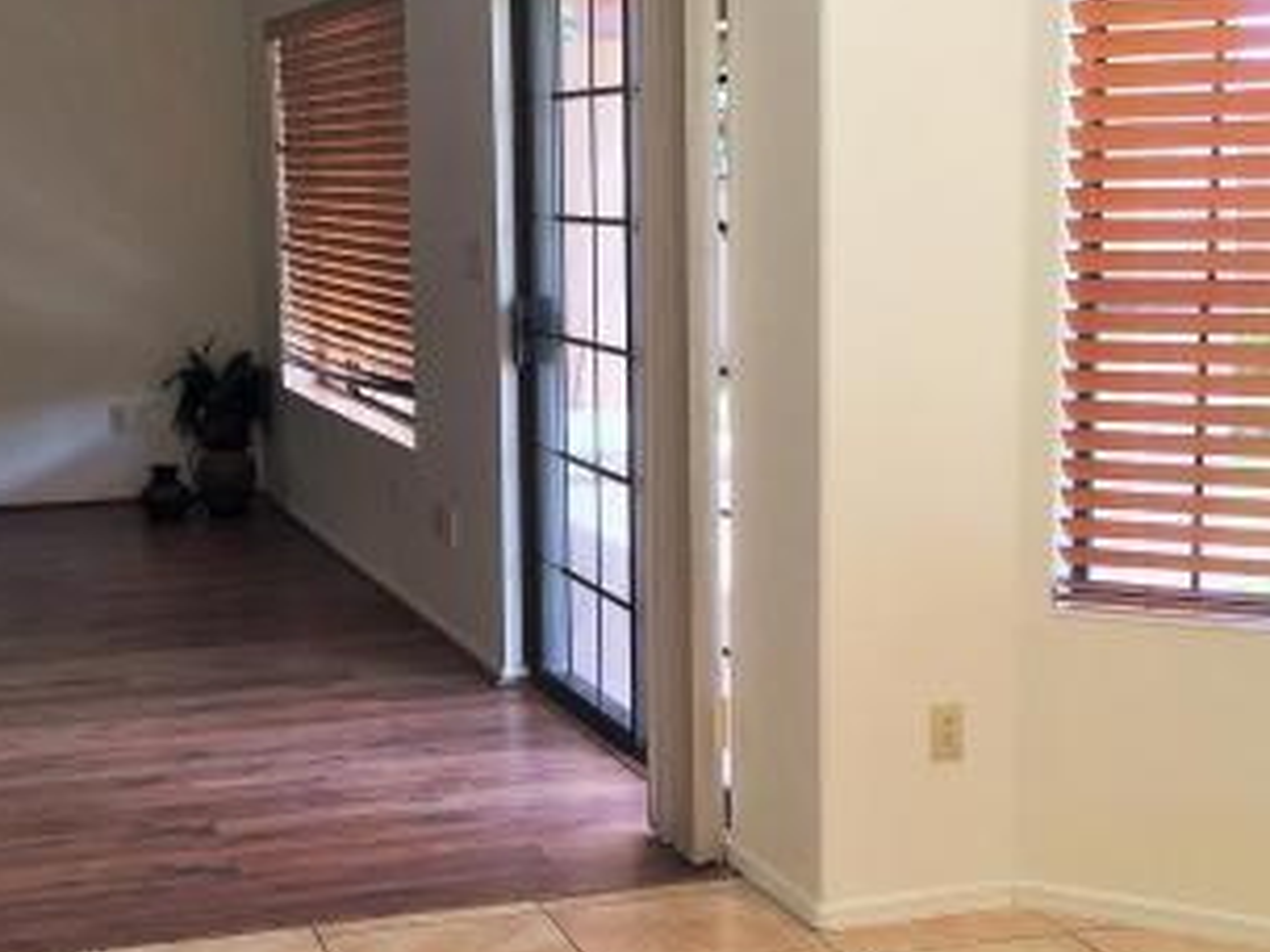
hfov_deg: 31.7
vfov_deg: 24.0
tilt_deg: -9.7
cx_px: 577
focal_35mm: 61
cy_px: 580
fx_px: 2238
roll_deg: +0.1
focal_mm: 4.15
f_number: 2.2
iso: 50
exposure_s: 1/120
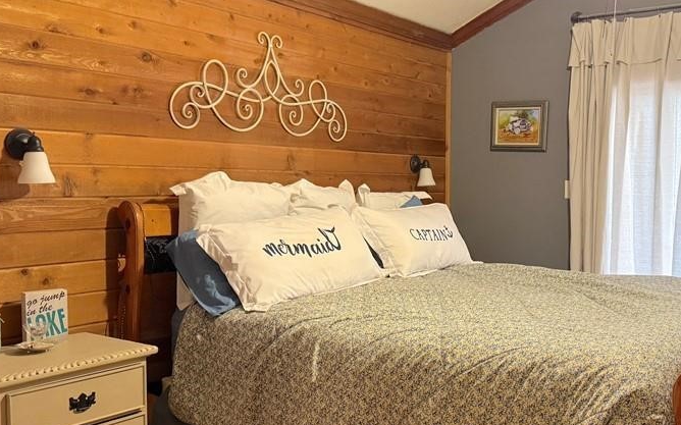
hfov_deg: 50.2
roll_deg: -0.3
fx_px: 724
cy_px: 227
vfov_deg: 32.7
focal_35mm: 39
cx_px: 395
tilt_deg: -4.3
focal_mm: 6.76
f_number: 1.78
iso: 640
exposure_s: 1/60
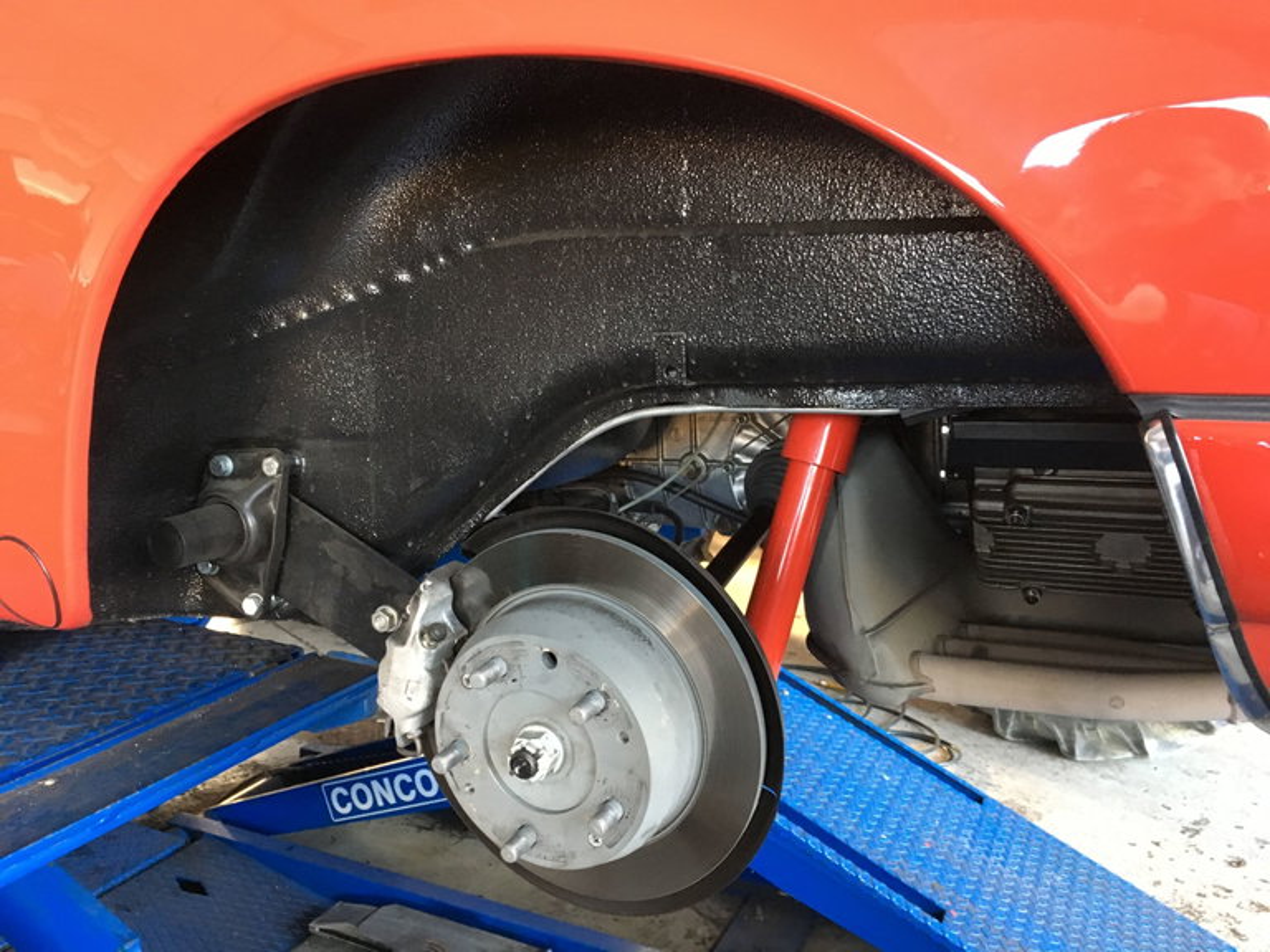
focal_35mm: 29
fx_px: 1064
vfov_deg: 48.2
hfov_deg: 61.7
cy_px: 476
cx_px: 635
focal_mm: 4.15
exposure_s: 1/25
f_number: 2.2
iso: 200
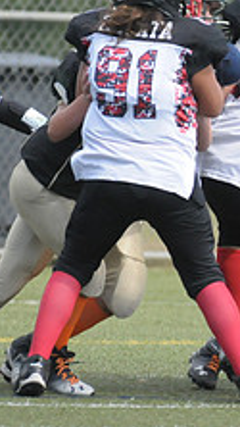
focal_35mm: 1107
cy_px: 199
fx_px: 12515
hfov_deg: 1.1
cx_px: 474
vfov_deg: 2.0
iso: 1600
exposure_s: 1/5000
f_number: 4
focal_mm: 270
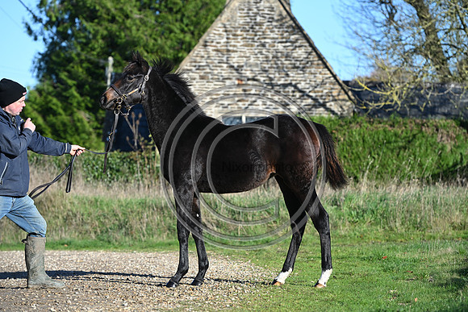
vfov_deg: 10.2
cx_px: 234
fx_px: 1755
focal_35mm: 135
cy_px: 156
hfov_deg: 15.2
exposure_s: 1/1250
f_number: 4.5
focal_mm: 135
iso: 280
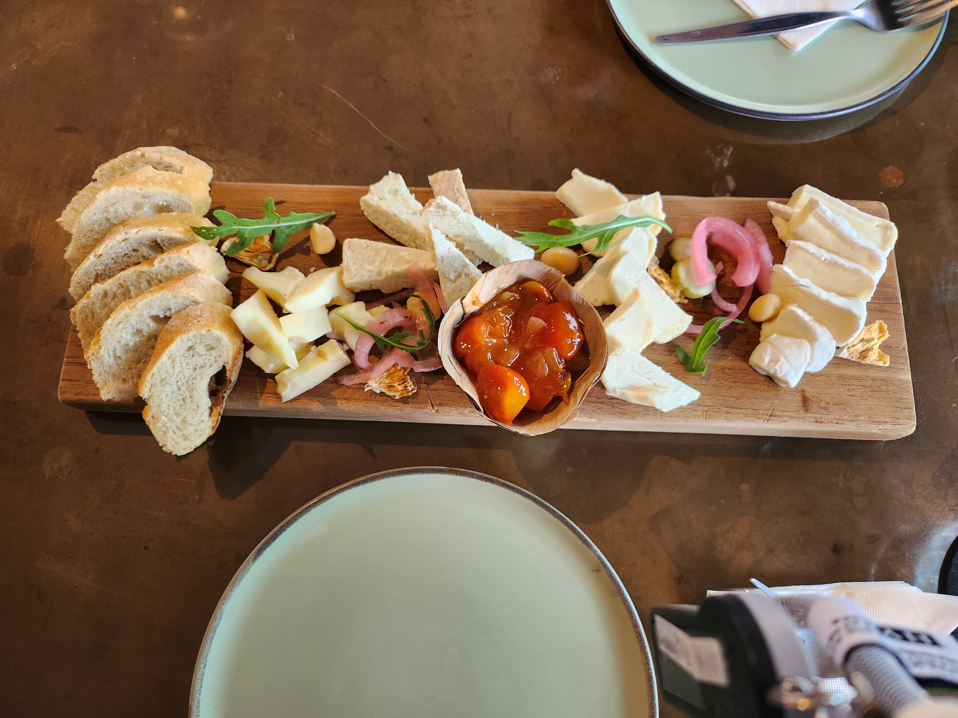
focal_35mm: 24
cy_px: 359
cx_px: 479
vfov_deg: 56.8
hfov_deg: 71.6
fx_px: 664
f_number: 1.8
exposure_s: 1/100
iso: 250
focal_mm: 5
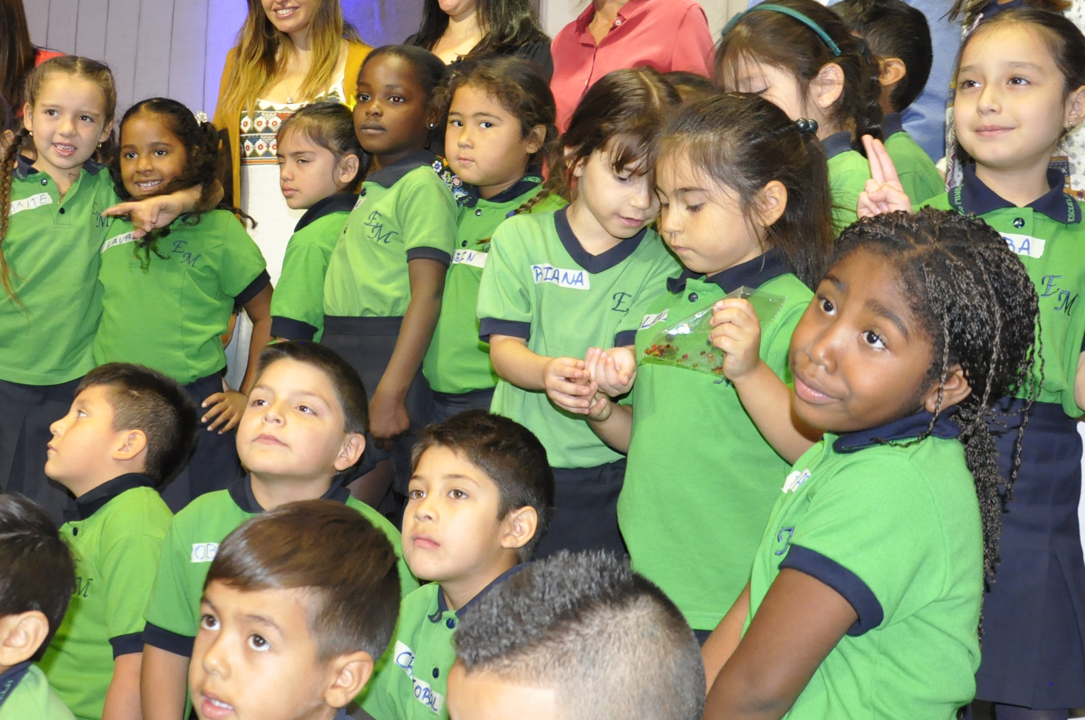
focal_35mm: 48
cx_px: 343
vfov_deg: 27.9
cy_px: 268
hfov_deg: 40.5
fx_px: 1445
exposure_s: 1/60
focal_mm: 18
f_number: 4.5
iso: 1000
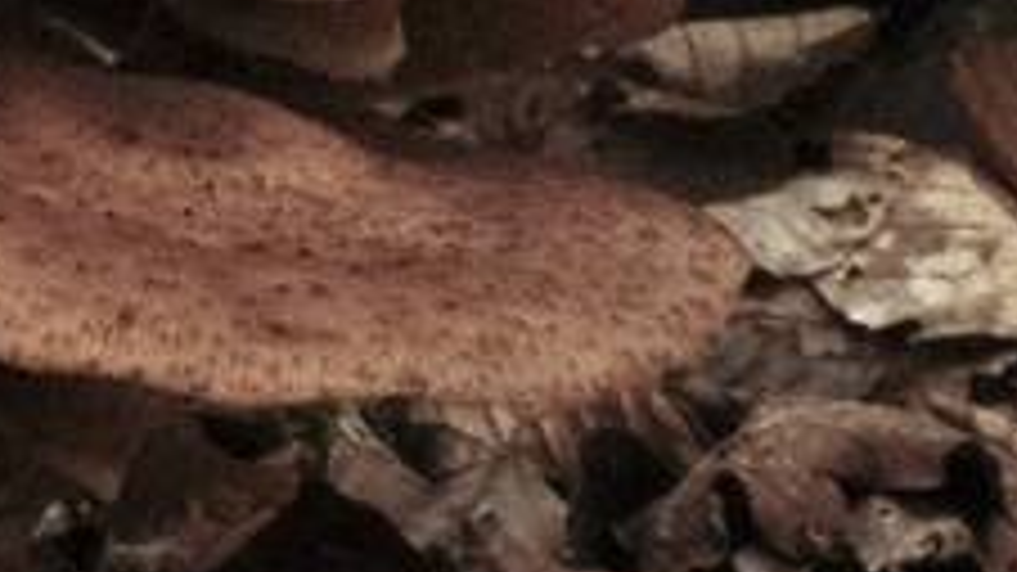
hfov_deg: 7.2
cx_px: -1688
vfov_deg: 4.4
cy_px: -124
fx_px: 7414
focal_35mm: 275
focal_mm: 24.7
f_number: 14
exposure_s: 1/90
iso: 6400
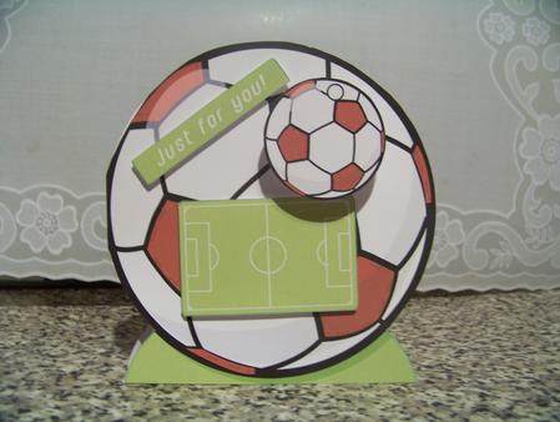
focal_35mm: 36
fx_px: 583
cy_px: 211
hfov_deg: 51.3
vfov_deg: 39.7
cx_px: 280
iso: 68
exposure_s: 1/6
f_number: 2.8
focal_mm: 5.85
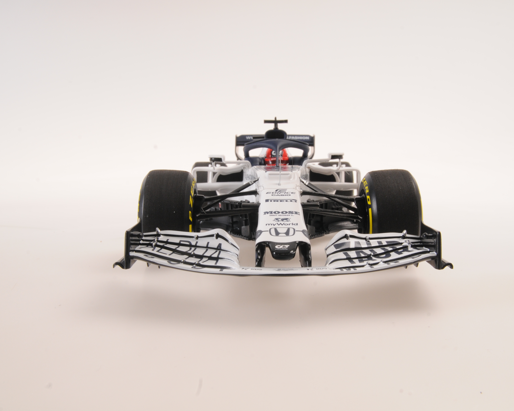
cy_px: 206
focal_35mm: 45
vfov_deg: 33.4
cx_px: 277
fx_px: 685
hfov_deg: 41.1
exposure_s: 1/200
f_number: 22
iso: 400
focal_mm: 26
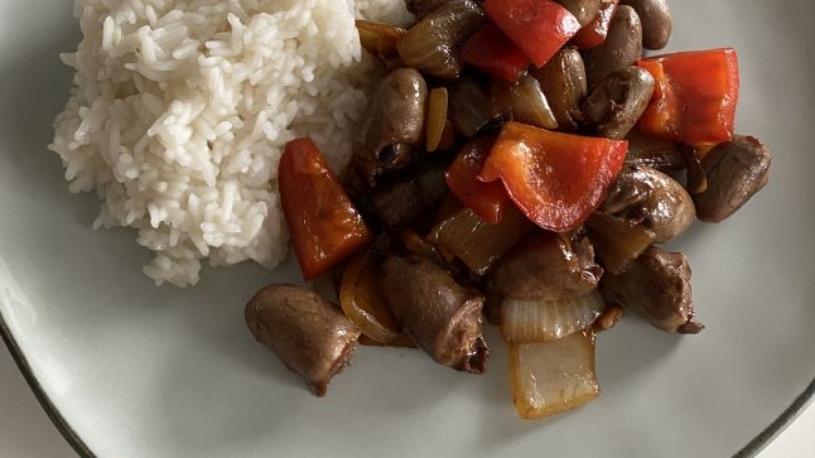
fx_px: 821
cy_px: 94
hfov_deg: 52.8
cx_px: 406
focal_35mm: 38
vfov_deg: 30.4
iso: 200
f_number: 1.8
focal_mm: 4.25
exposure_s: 1/60
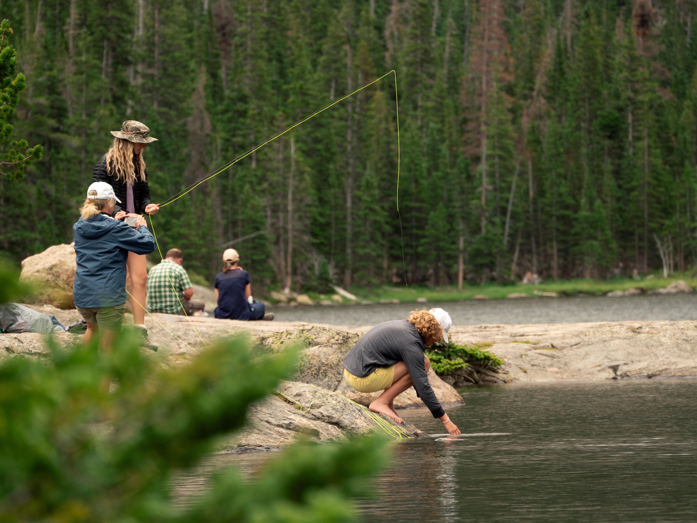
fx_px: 8396
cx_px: 348
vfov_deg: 3.6
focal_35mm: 417
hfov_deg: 4.8
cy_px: 262
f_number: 6.3
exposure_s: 1/200
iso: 200
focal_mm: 208
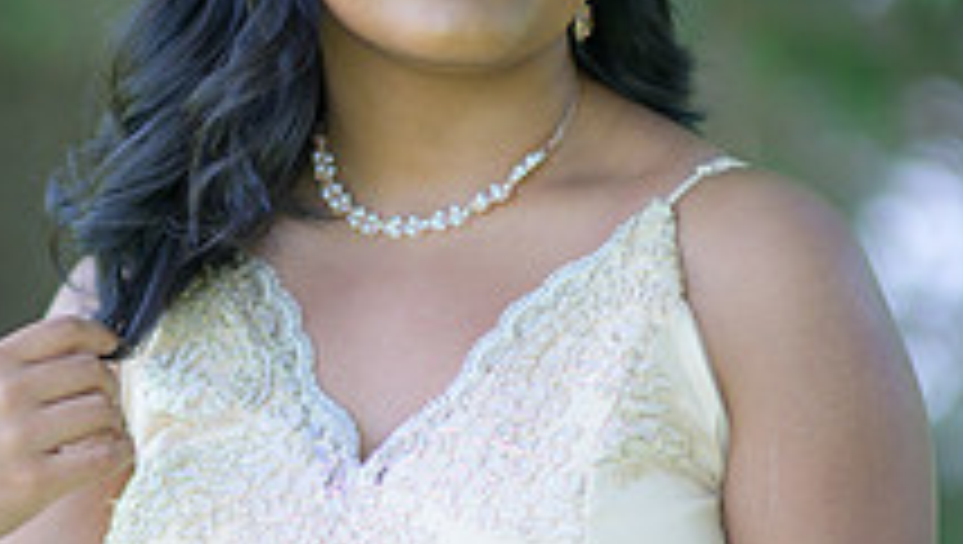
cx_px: 410
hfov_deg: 11.5
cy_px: 252
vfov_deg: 6.5
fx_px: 4781
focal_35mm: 187
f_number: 1.4
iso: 400
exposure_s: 1/2000
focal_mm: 85
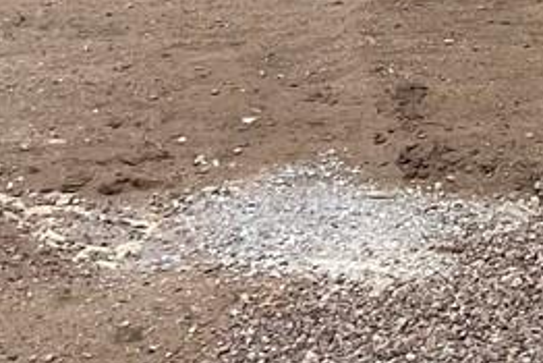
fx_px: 2490
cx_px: 958
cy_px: -303
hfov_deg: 11.6
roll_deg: +0.2
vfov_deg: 8.0
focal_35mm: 165
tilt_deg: -3.1
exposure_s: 1/2994
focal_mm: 5.7
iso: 50
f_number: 1.5
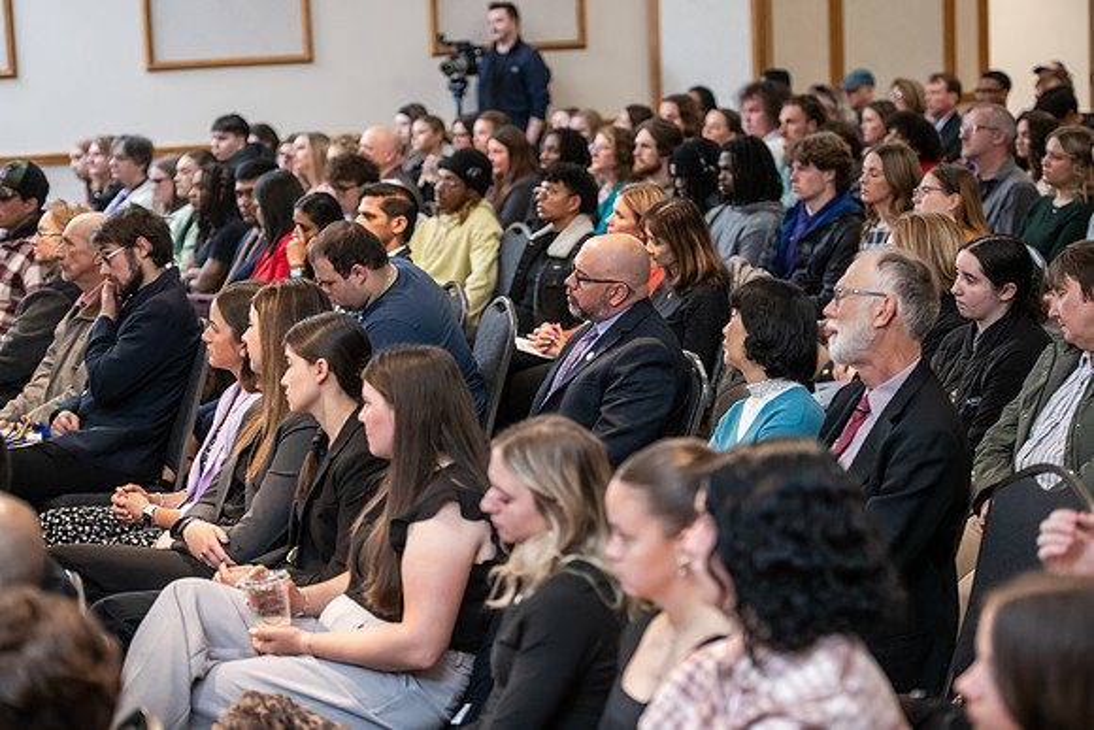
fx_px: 2796
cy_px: 365
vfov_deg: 14.9
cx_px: 547
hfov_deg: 22.1
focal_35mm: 92
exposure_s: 1/160
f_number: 3.2
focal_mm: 92
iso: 1600
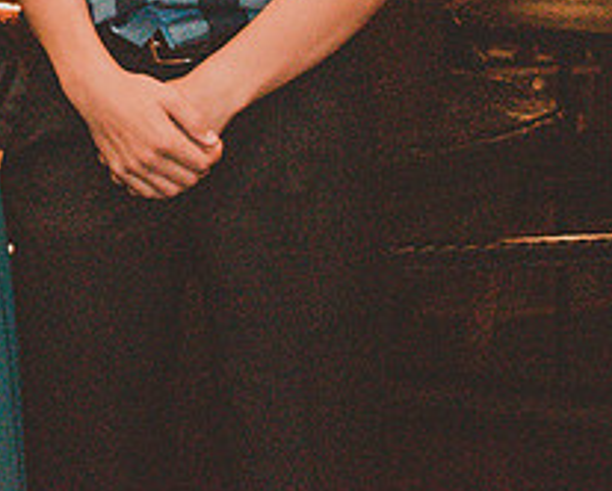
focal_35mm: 221
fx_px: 4007
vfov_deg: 6.9
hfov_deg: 8.6
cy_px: -161
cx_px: -132
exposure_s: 1/60
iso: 6400
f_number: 5
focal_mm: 45
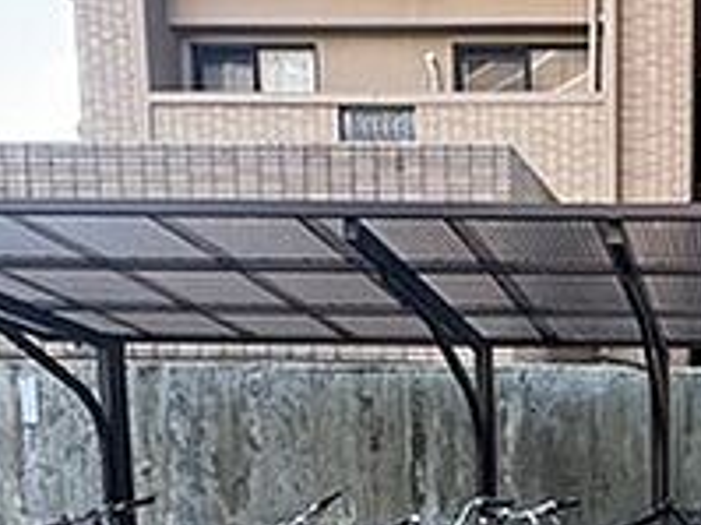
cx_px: 726
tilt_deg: -5.9
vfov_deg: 29.5
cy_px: 553
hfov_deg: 37.0
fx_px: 911
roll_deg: -0.4
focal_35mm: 45
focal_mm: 2.22
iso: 100
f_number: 2.2
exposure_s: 1/99
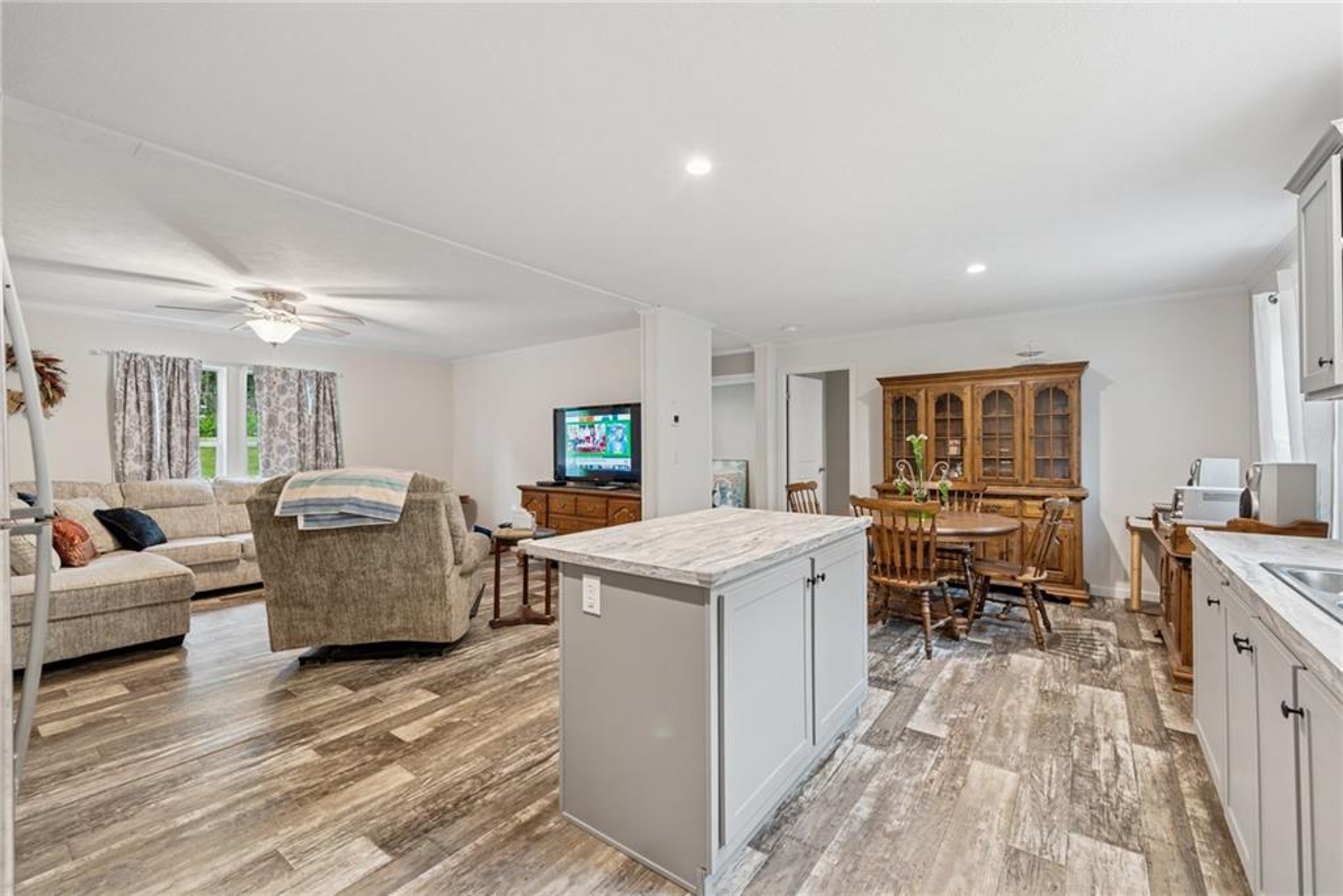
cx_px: 672
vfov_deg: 77.3
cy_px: 448
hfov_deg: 100.4
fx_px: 560
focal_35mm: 15
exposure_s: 1/4
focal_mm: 15
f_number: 5
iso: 50
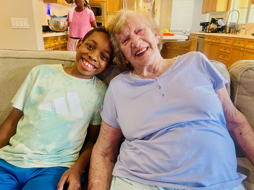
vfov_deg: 53.1
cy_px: 95
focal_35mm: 26
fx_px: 191
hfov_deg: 67.3
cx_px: 127
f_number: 1.5
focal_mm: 5.7
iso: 250
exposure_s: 1/60
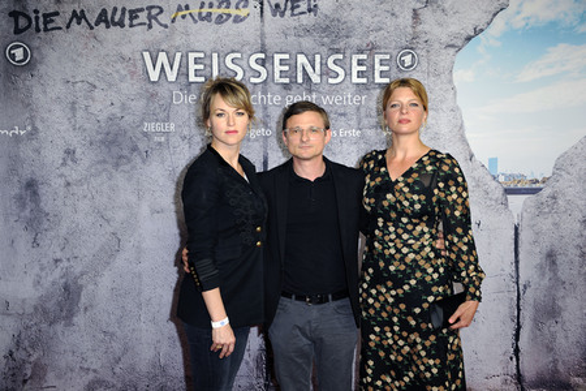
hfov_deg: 41.1
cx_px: 293
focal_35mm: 48
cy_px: 196
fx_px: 781
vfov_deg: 28.1
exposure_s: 1/160
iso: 640
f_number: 5.6
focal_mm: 48
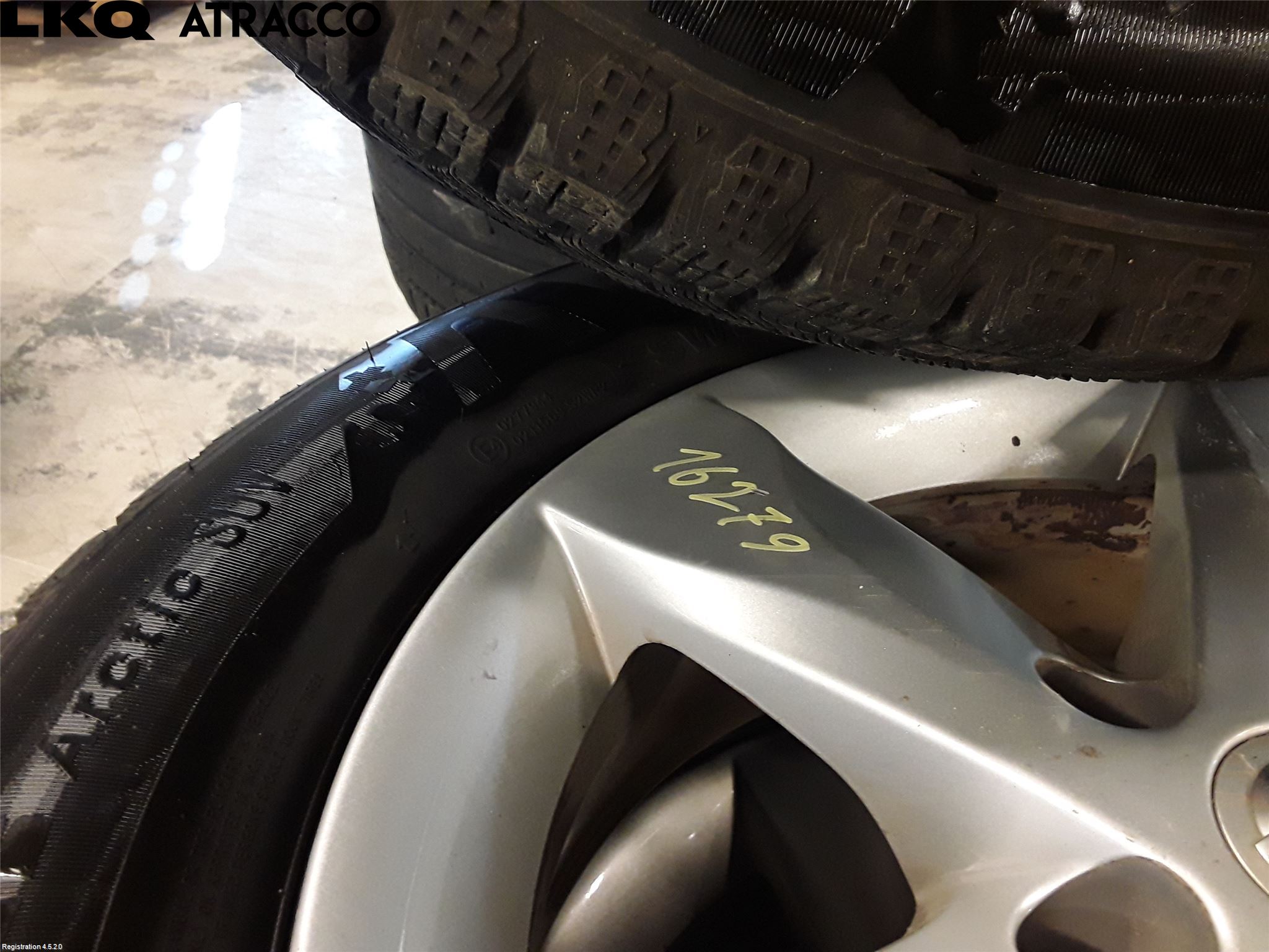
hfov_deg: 63.4
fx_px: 1026
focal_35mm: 28
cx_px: 634
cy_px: 476
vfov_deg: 49.7
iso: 200
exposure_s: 1/33
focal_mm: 2.91
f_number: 1.9
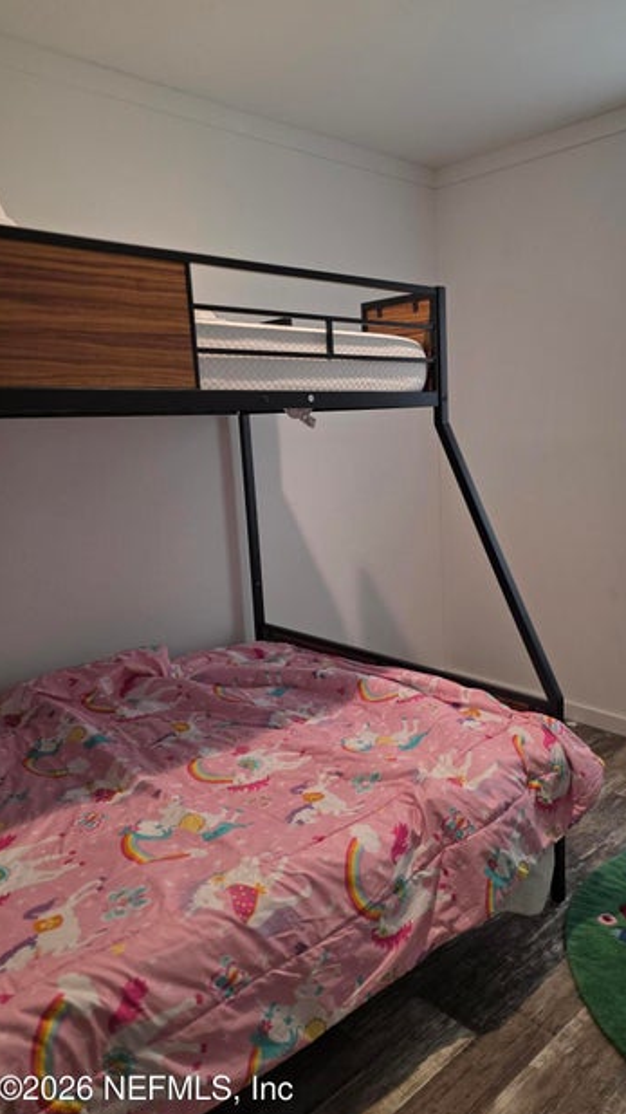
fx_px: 767
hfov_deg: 43.6
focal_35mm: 26
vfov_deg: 71.9
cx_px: 428
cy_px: 563
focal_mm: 6.3
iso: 200
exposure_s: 1/120
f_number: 1.7
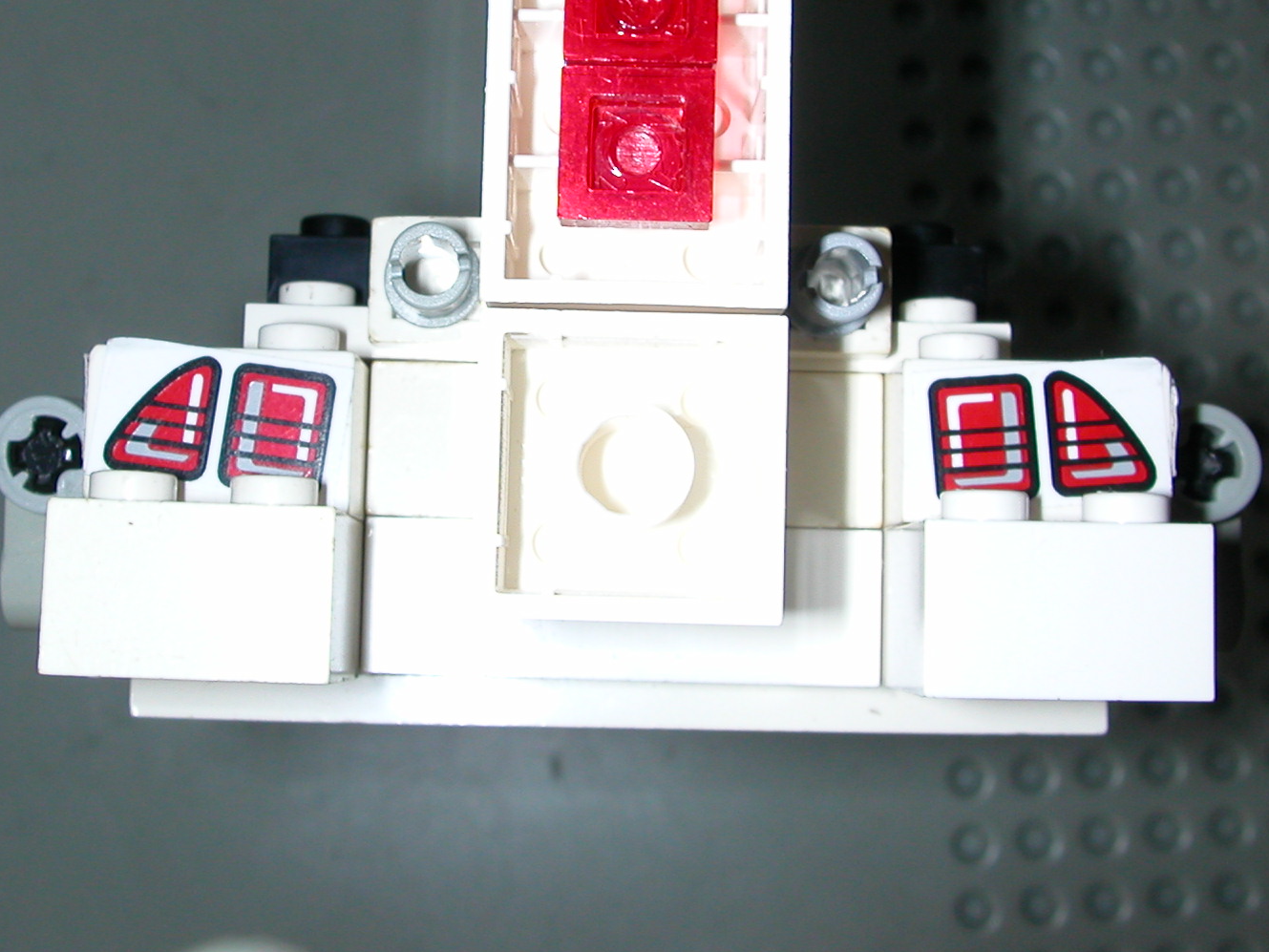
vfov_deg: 24.8
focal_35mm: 59
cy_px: 390
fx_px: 2163
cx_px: 548
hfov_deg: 32.7
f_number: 5.2
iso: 100
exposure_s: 1/59.9
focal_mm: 7.5
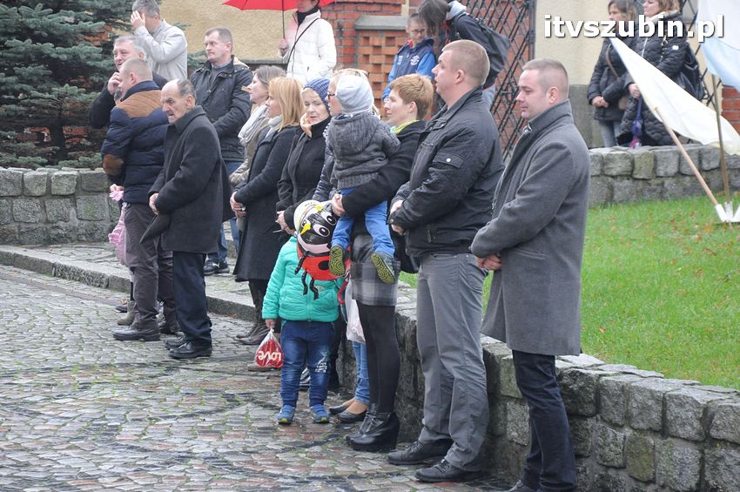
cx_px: 370
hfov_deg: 16.1
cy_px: 246
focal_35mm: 128
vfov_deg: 10.7
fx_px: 2618
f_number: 5.6
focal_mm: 85
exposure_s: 1/125
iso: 1600
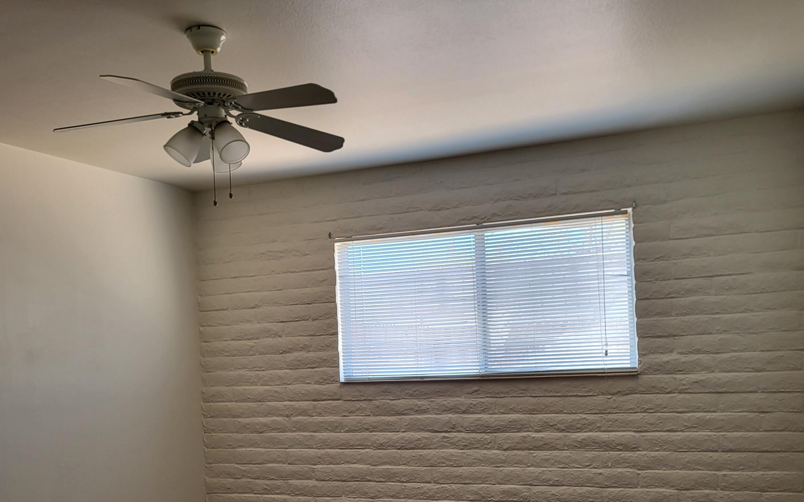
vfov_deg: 34.8
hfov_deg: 54.0
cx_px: 421
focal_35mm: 36
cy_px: 355
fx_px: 789
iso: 80
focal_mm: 5.4
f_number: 1.8
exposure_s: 1/120
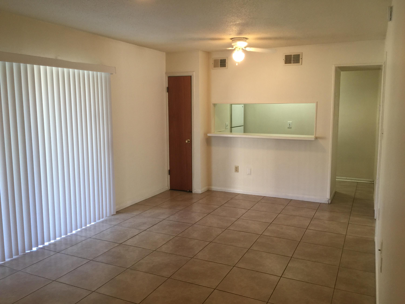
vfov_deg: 48.2
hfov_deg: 61.7
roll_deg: -0.5
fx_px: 339
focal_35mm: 29
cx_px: 202
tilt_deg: -6.1
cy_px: 152
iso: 40
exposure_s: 1/15
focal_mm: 4.15
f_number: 2.2
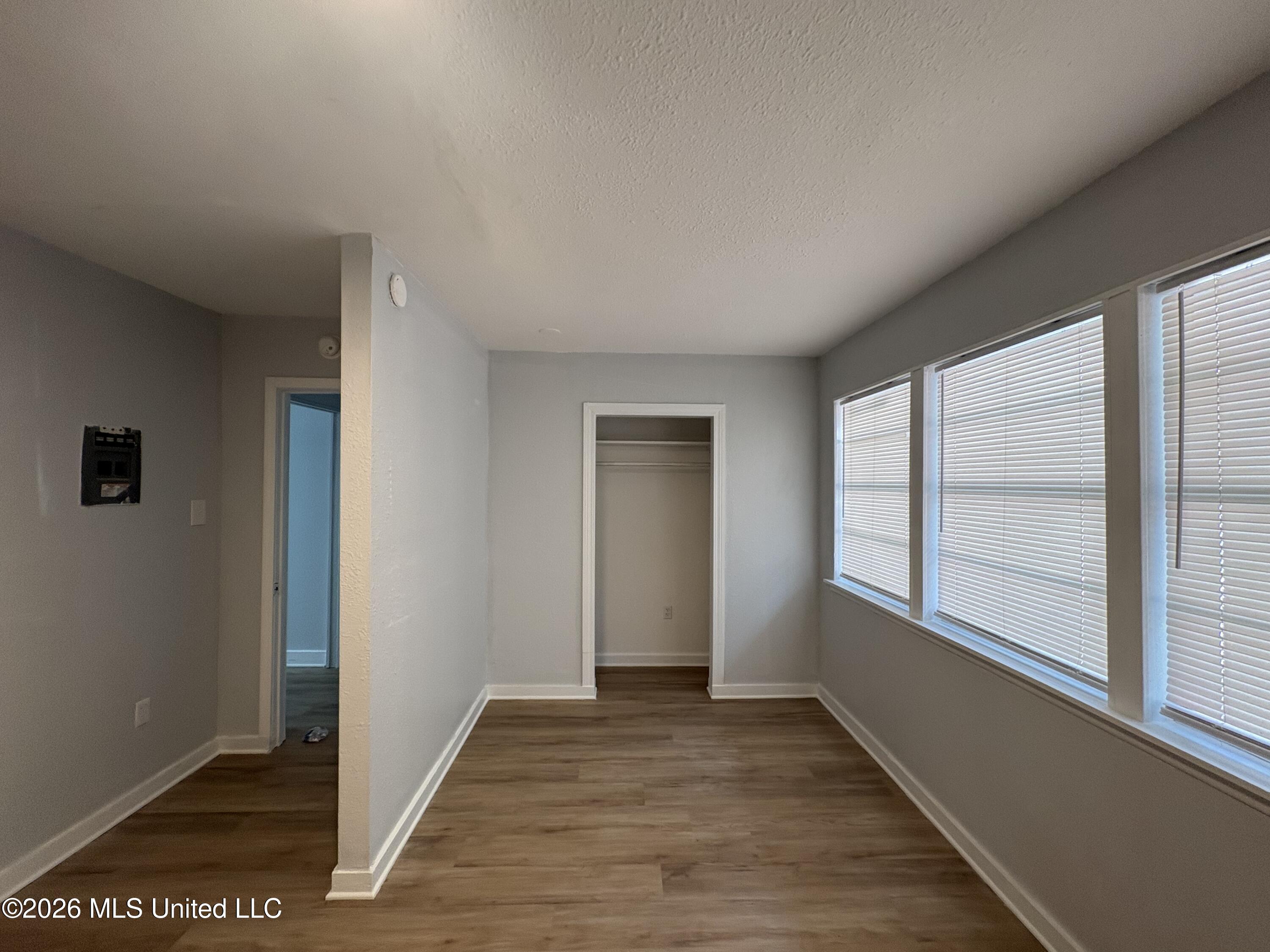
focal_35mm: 14
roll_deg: +0.6
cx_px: 635
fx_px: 514
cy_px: 476
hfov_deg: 102.1
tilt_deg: +2.7
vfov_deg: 85.7
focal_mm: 2.22
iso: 200
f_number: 2.2
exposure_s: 1/60
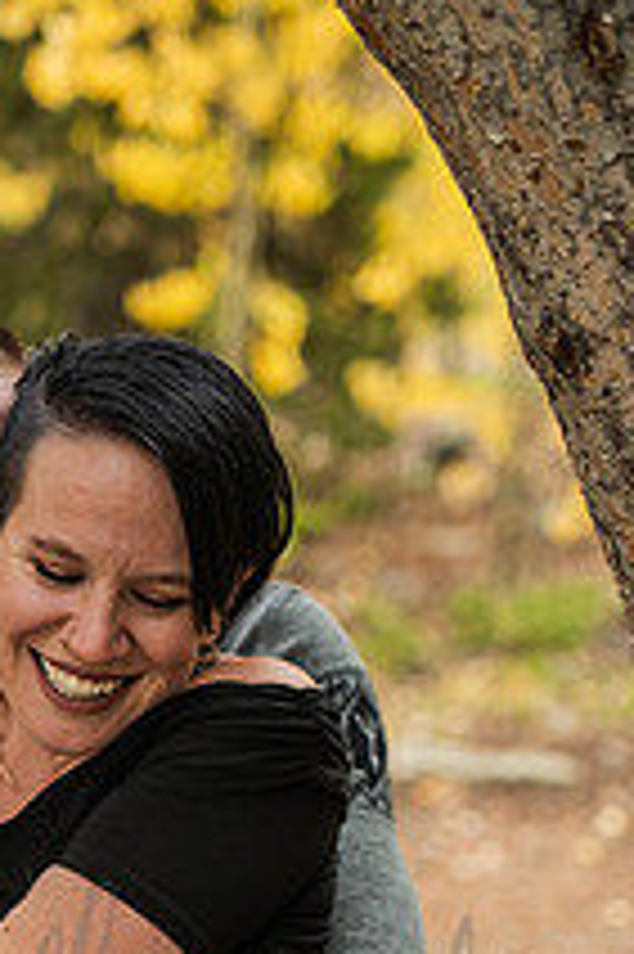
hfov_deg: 12.7
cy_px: 981
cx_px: -16
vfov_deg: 18.7
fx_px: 2805
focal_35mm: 106
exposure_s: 1/250
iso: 500
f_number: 2.5
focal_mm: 50
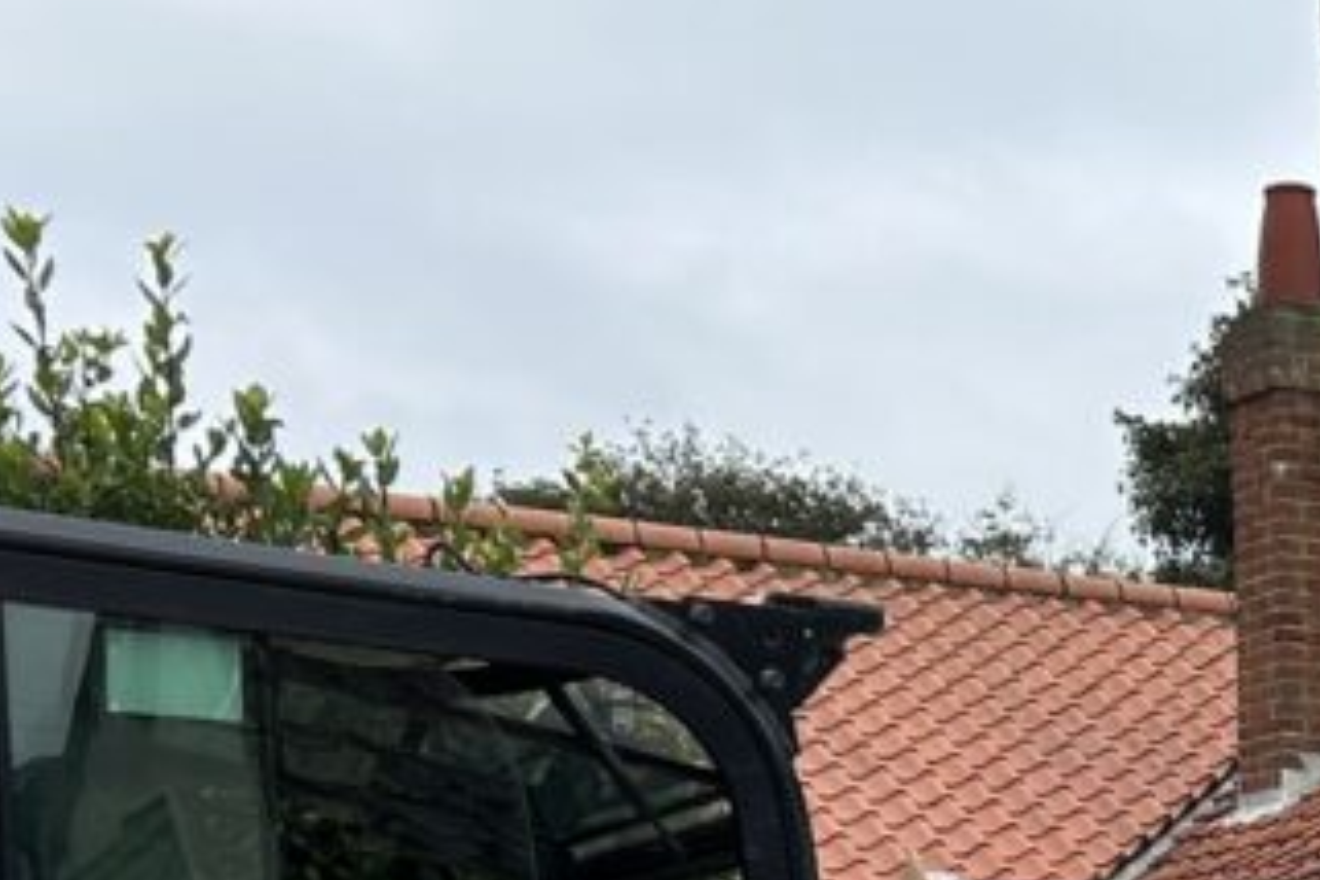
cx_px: 1805
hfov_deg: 18.5
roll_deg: -0.3
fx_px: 3703
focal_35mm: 101
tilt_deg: -5.1
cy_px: 1517
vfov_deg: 12.5
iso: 50
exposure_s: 1/692
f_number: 1.5
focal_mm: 5.7
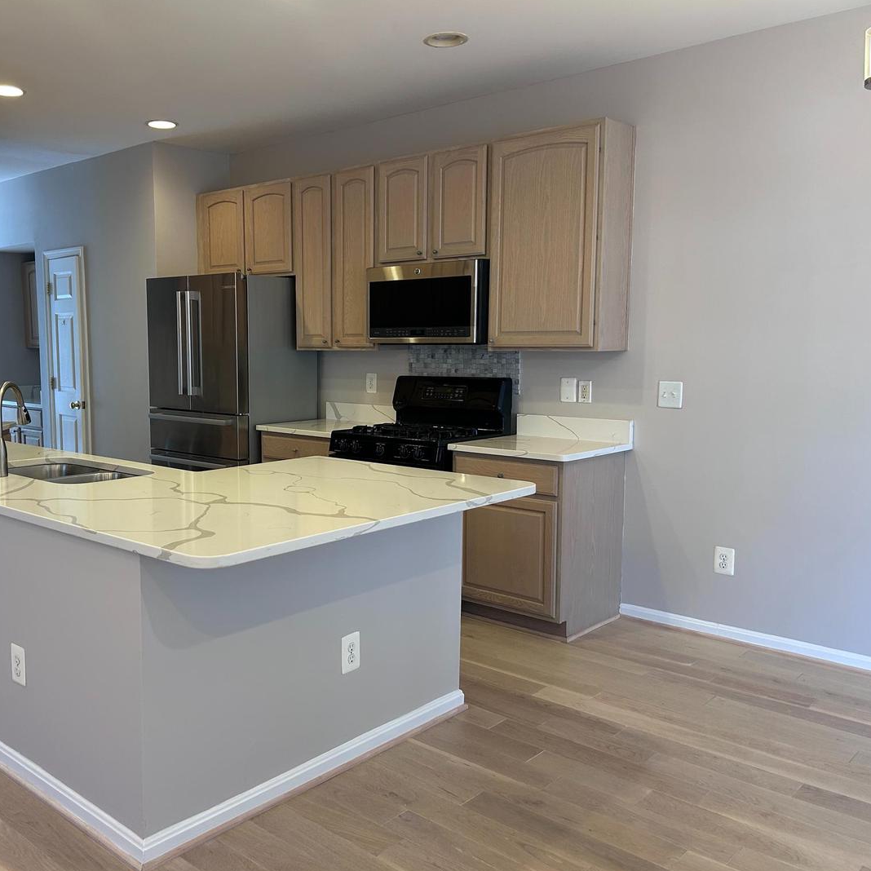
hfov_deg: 51.9
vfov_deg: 52.5
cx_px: 321
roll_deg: +0.1
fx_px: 882
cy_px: 435
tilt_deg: -6.0
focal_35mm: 31
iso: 100
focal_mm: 5.7
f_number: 1.5
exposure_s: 1/120
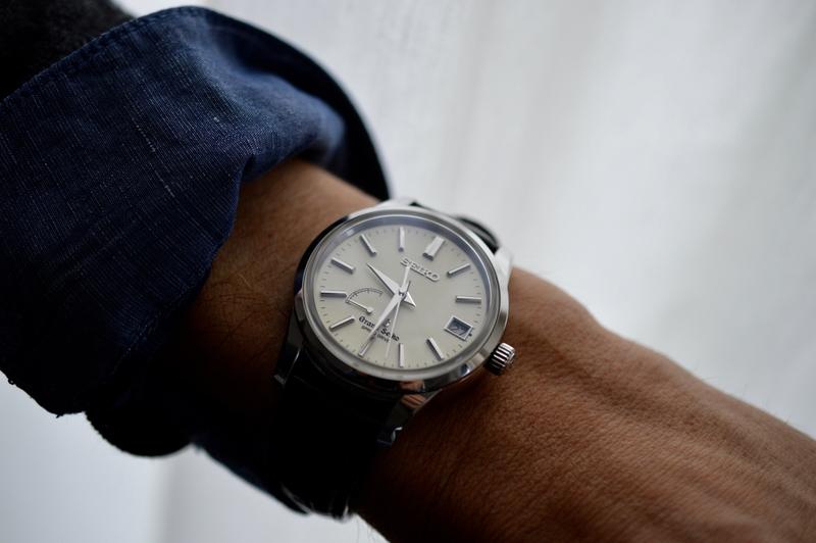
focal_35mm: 60
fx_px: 1359
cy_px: 272
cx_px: 408
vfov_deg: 22.6
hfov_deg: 33.4
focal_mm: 40
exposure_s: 1/60
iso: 720
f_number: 3
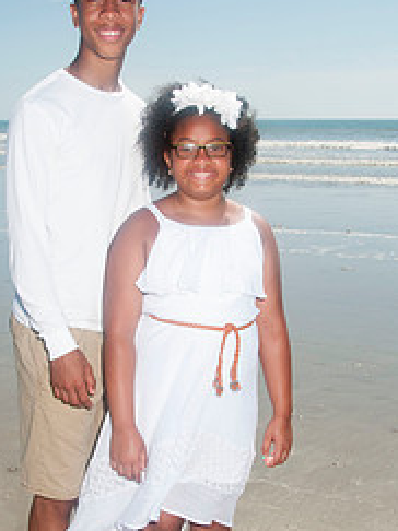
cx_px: 178
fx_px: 982
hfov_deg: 22.9
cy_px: 295
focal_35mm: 64
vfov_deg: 30.3
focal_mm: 24
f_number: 11
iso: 100
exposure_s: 1/250
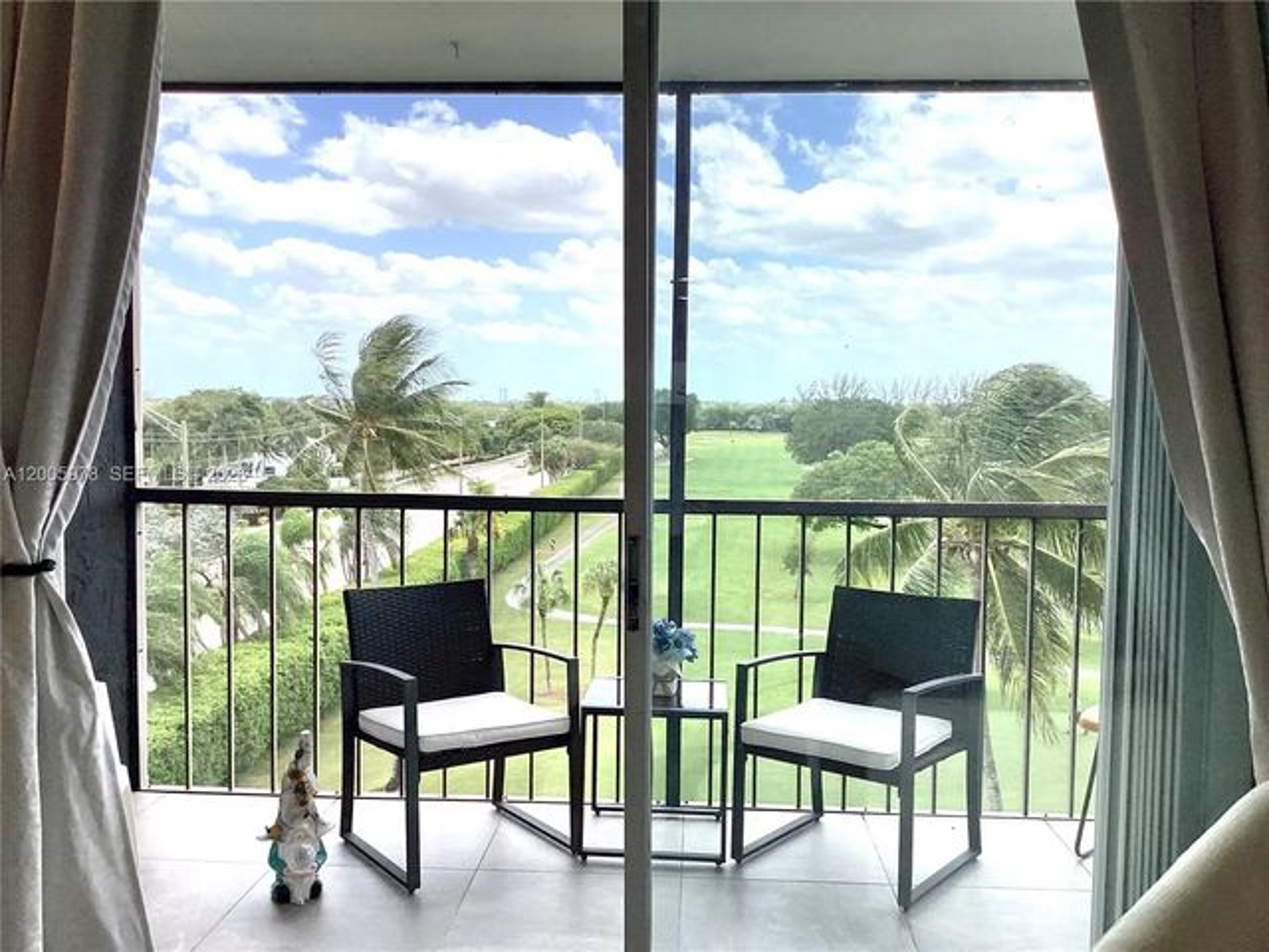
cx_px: 634
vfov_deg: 45.4
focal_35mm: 31
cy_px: 476
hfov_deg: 58.4
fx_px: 1136
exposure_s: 1/867
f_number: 2.4
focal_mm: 3.3
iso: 25
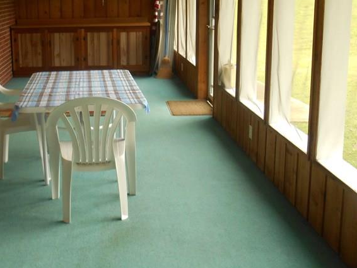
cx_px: 110
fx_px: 485
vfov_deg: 30.6
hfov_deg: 39.8
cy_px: 81
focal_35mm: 47
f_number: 3.4
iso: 140
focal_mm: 4.7
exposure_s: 1/30
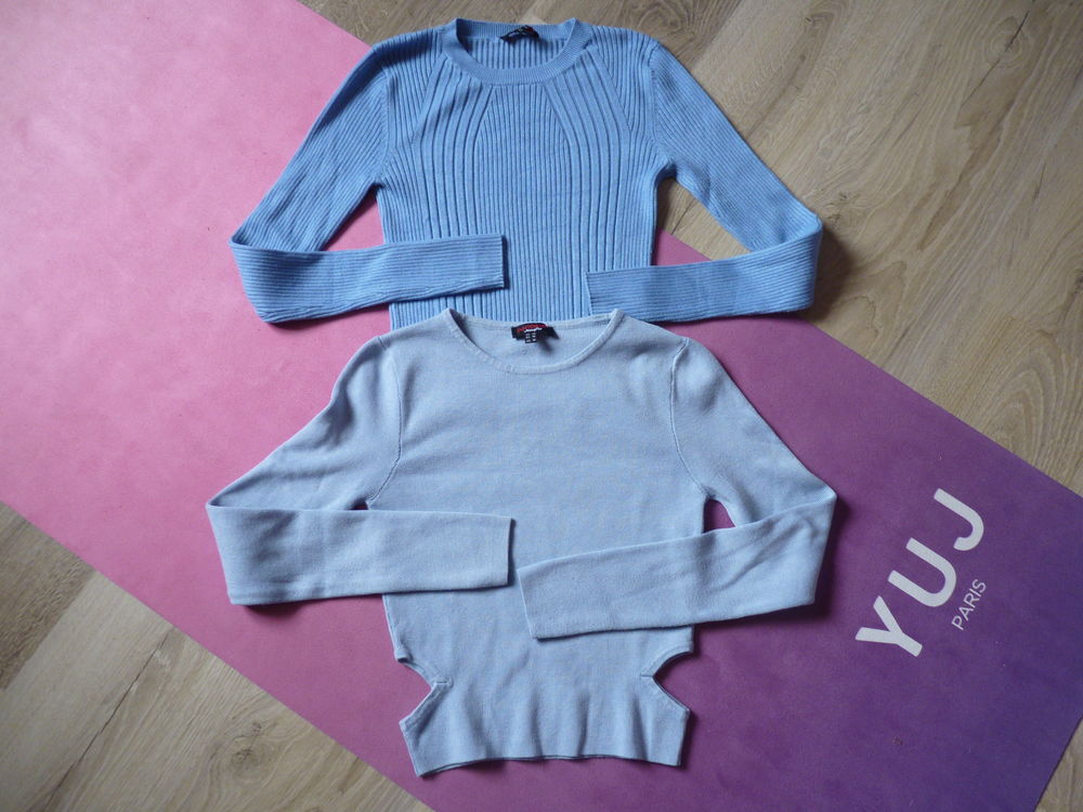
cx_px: 542
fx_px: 845
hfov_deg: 65.3
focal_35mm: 27
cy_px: 406
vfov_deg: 51.4
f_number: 2.8
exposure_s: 1/30
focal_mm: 4.8
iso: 160
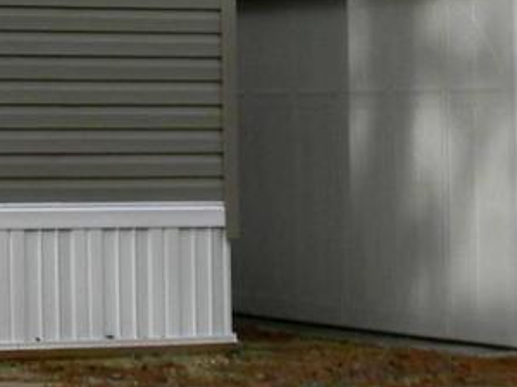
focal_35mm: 173
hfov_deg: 10.9
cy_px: -71
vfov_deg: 8.5
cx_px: -307
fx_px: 2584
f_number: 7.4
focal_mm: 6.4
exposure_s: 1/213
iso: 80
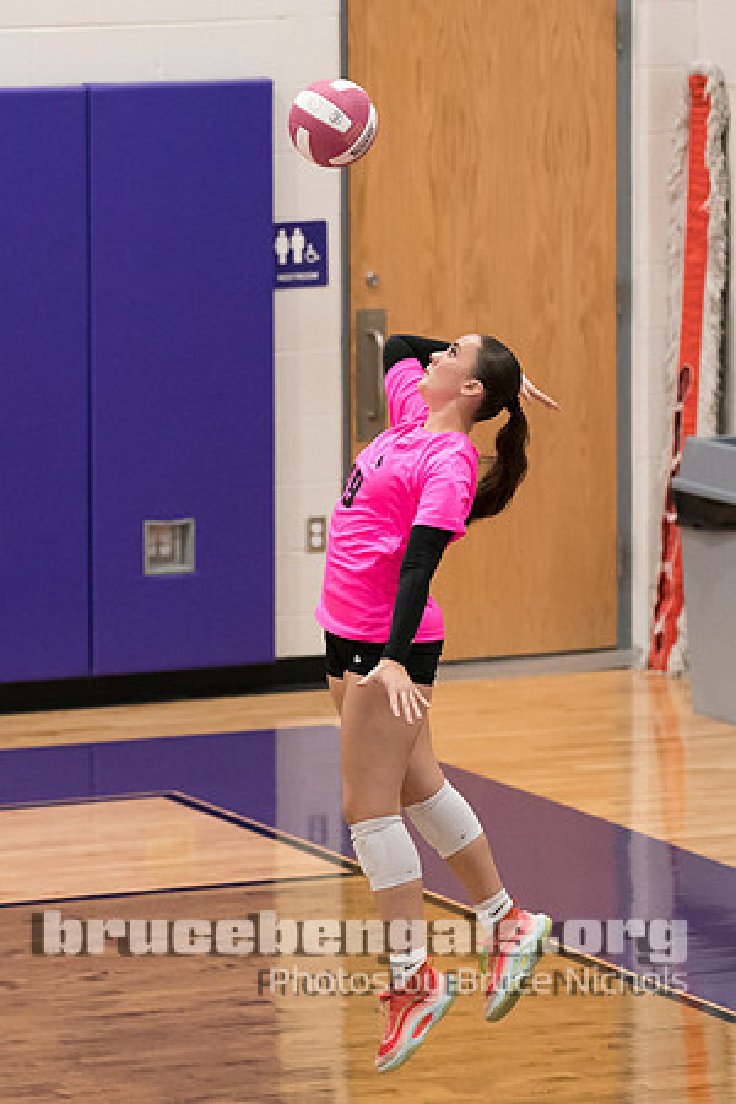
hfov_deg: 4.9
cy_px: 473
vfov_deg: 7.3
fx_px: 8597
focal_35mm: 280
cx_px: 433
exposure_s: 1/1000
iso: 4000
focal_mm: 144
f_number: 2.8
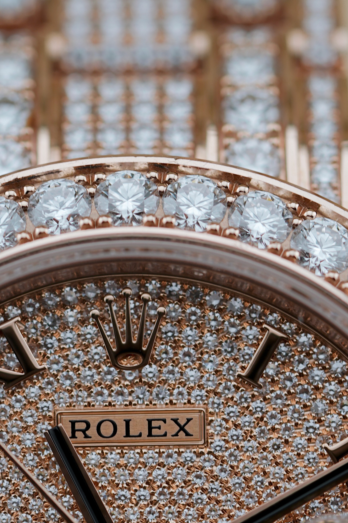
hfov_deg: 5.4
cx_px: 171
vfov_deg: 8.0
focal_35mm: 254
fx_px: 3683
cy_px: 587
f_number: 3.5
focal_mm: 90
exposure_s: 1/125
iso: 50
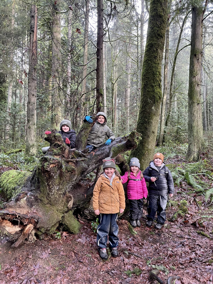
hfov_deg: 53.1
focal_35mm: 26
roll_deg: -0.7
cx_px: 106
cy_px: 142
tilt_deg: +2.2
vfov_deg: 67.3
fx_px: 213
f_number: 1.6
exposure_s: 1/66
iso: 125
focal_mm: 4.2
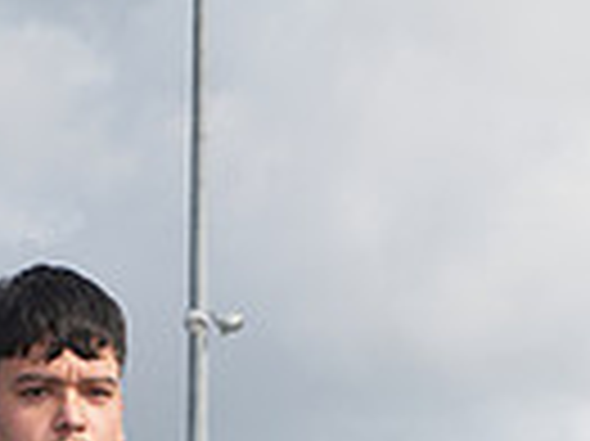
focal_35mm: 145
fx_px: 2469
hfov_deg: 13.5
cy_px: 990
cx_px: 81
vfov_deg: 9.3
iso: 100
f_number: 7.1
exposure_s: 1/400
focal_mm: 44
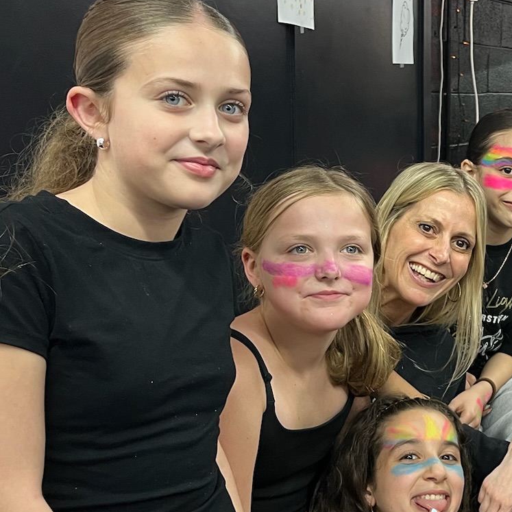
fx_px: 1054
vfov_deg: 27.3
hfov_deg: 25.4
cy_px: 280
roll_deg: -0.9
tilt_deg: -10.9
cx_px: 559
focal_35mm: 63
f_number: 1.6
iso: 125
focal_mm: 5.1
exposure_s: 1/60
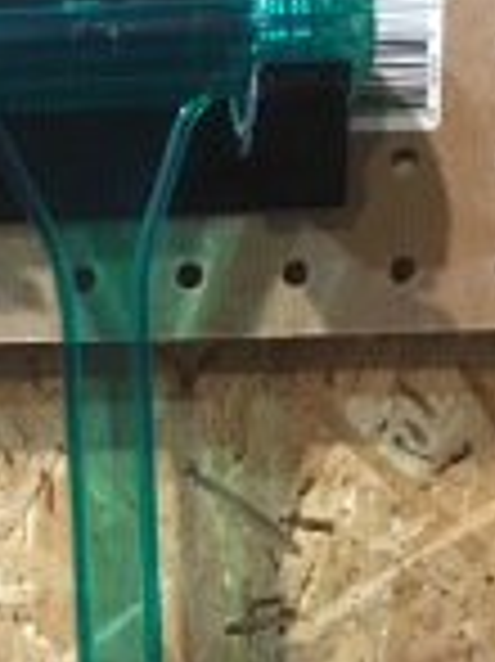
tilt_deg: -11.1
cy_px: 455
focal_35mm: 79
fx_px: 1508
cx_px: 54
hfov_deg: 18.3
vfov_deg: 24.6
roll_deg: +2.0
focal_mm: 4.15
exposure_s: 1/15
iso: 400
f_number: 2.2
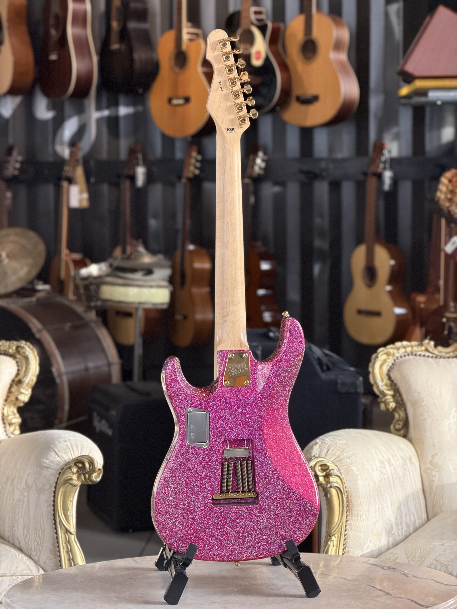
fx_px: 1760
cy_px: 304
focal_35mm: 100
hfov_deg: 14.8
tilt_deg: -6.1
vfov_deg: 19.6
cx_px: 228
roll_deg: -0.3
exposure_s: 1/111
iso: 400
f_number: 2.8
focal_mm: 16.89
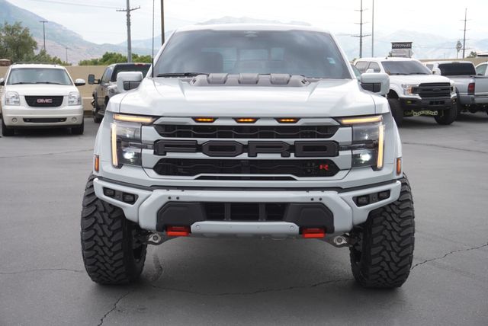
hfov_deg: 43.6
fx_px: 611
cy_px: 163
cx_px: 244
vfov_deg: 29.9
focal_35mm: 45
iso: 100
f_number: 5.6
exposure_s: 1/80
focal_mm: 30
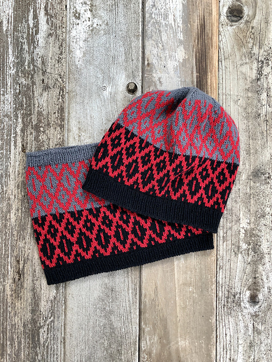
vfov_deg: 63.4
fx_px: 293
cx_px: 136
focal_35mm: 28
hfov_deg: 49.7
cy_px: 181
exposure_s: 1/30
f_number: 1.8
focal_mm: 3.99
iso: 25
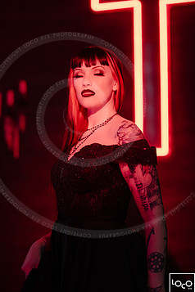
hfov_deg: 12.8
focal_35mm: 107
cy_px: 132
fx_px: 869
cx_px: 89
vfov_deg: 19.1
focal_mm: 85
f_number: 1.2
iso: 320
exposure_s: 1/320
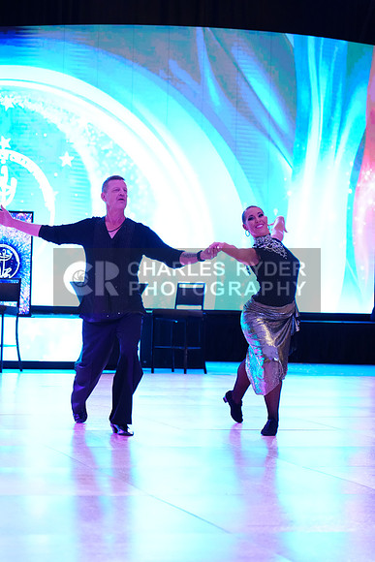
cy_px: 281
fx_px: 1640
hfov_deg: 13.0
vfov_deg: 19.5
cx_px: 188
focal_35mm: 105
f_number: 4
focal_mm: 105
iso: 3200
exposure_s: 1/200
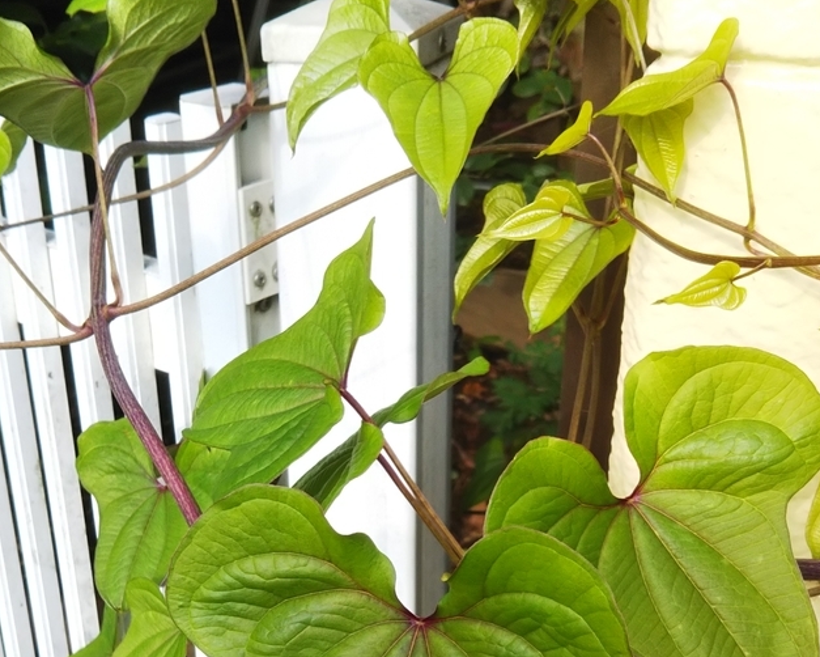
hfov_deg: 33.5
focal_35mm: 56
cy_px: 575
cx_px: 358
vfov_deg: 26.4
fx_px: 1359
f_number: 2.2
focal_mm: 4
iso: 20
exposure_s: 1/332
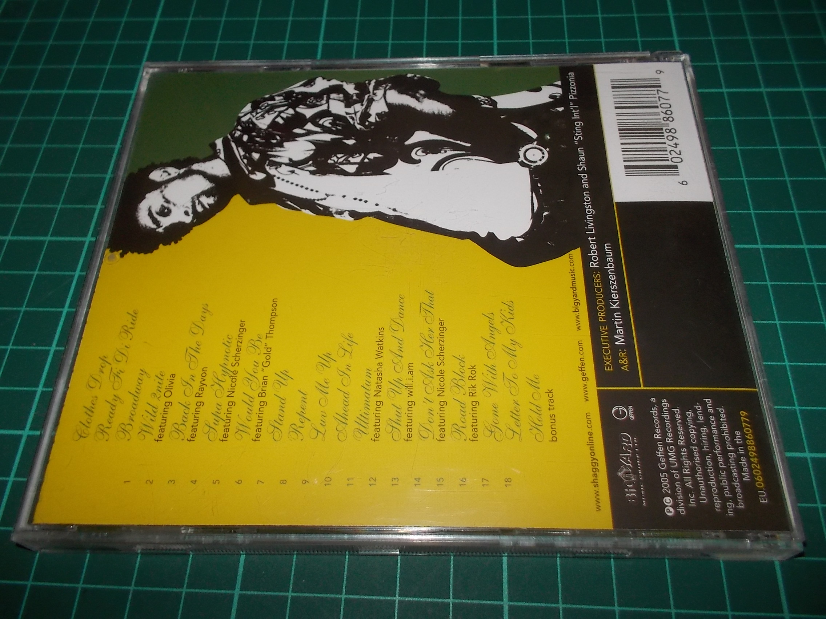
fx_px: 692
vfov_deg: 48.2
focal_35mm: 29
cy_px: 310
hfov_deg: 61.7
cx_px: 413
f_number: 3.3
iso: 200
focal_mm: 4.1
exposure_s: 1/30
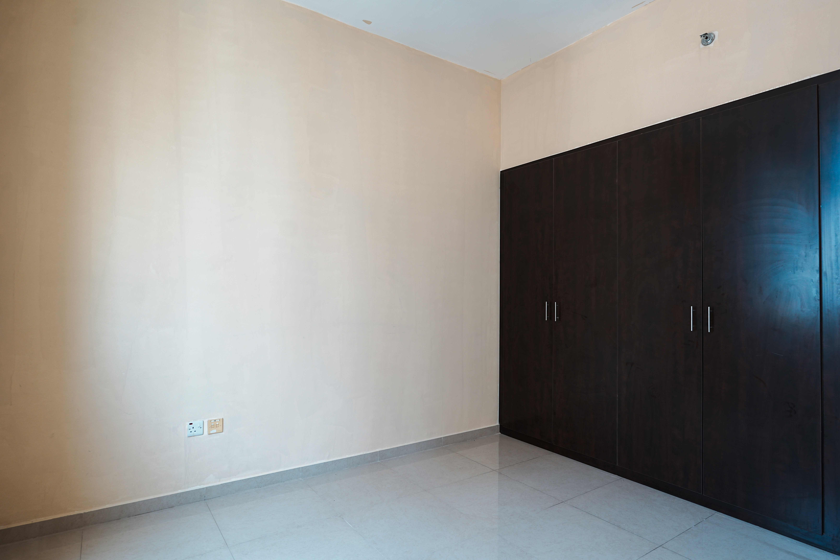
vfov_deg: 61.9
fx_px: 467
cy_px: 280
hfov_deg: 84.0
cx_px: 420
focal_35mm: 20
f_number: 4
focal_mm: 20
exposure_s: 1/10
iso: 80
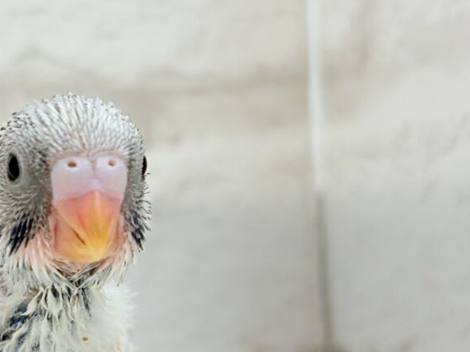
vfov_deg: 13.5
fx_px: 1480
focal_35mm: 109
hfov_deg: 17.8
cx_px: 68
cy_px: 268
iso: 64
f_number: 1.6
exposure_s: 1/100
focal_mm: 5.96
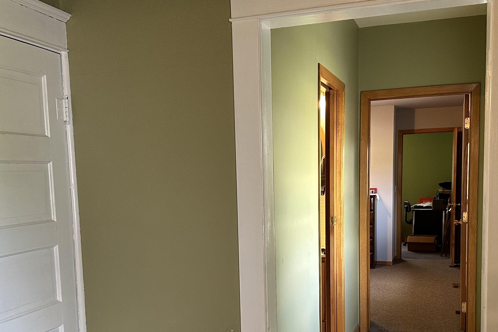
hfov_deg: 46.4
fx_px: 581
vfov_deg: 31.4
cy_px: 241
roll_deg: +0.7
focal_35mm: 42
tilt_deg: -6.6
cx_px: 253
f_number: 1.78
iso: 200
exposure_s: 1/60
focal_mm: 6.86
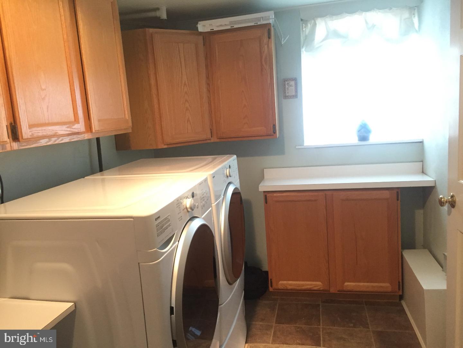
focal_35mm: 29
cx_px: 232
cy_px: 174
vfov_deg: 48.2
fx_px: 388
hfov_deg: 61.7
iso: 250
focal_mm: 4.15
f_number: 2.2
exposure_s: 1/24
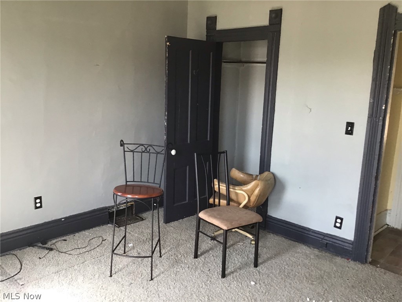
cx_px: 201
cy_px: 151
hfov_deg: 58.4
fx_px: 360
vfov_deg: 45.4
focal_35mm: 31
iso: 40
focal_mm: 3.3
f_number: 2.4
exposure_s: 1/30
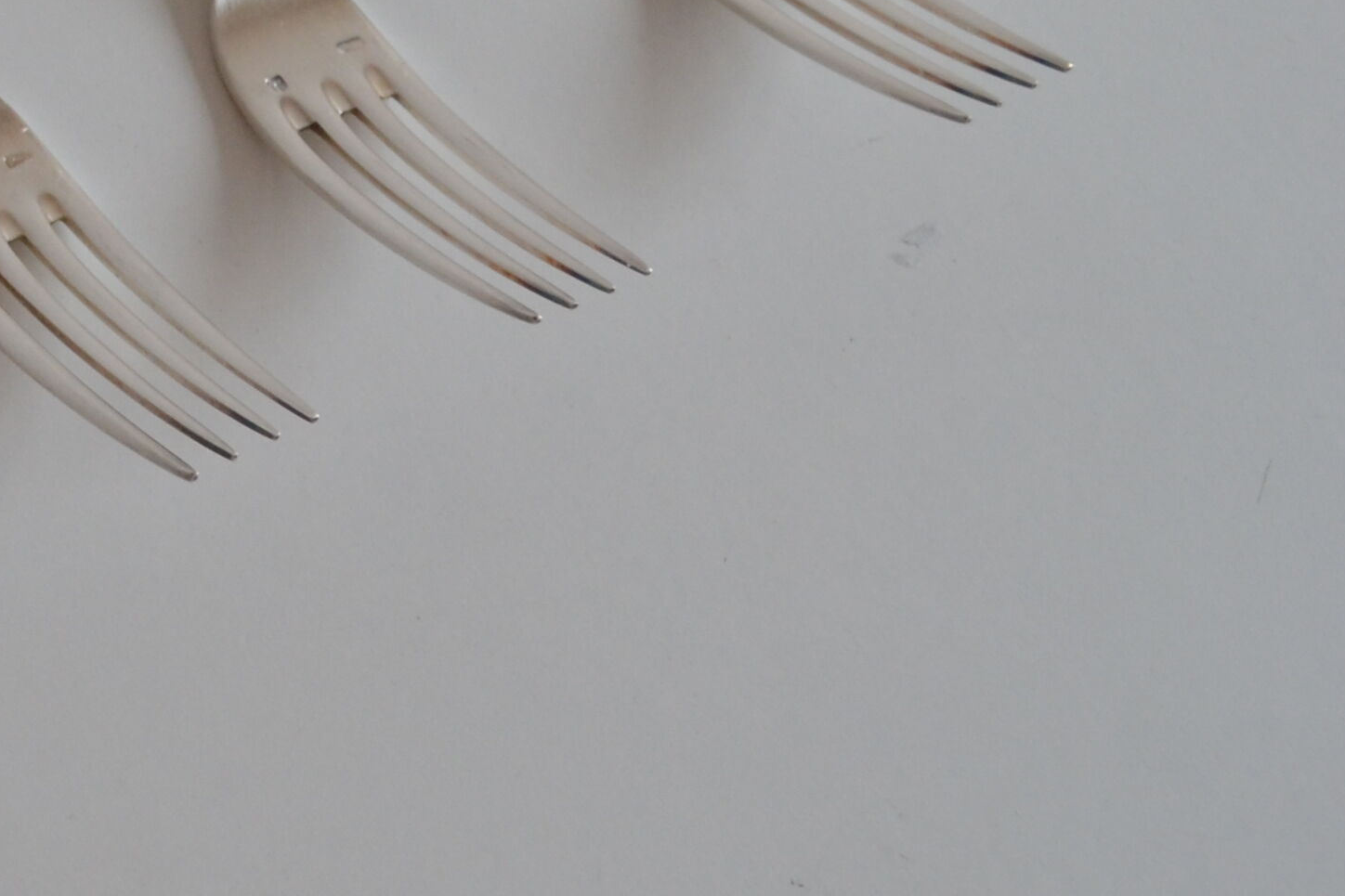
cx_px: -722
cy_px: -218
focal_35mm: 105
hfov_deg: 17.4
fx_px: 3922
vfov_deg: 12.7
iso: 400
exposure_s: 1/100
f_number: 5
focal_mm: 22
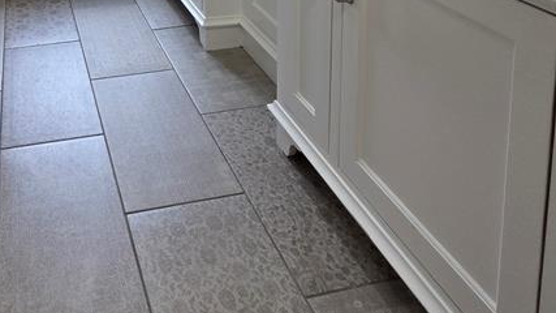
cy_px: -138
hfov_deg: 54.4
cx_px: 118
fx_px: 501
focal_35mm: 34
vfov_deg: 26.6
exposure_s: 1/120
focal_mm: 2.2
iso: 64
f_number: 1.9
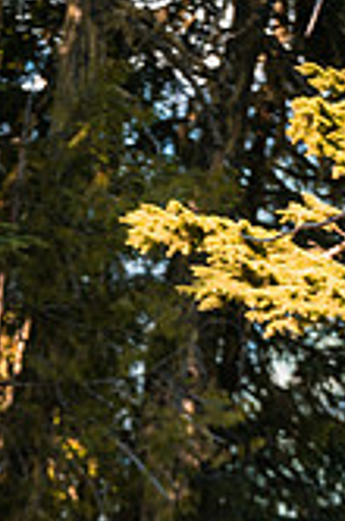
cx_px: -80
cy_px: 603
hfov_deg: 4.6
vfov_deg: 6.9
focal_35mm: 298
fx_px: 4301
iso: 320
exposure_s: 1/1000
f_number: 2.8
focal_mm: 110
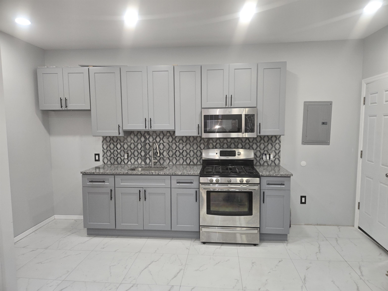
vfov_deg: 58.9
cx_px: 194
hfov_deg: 73.9
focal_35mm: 23
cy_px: 146
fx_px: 258
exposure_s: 1/60
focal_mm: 5.4
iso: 80
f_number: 1.8
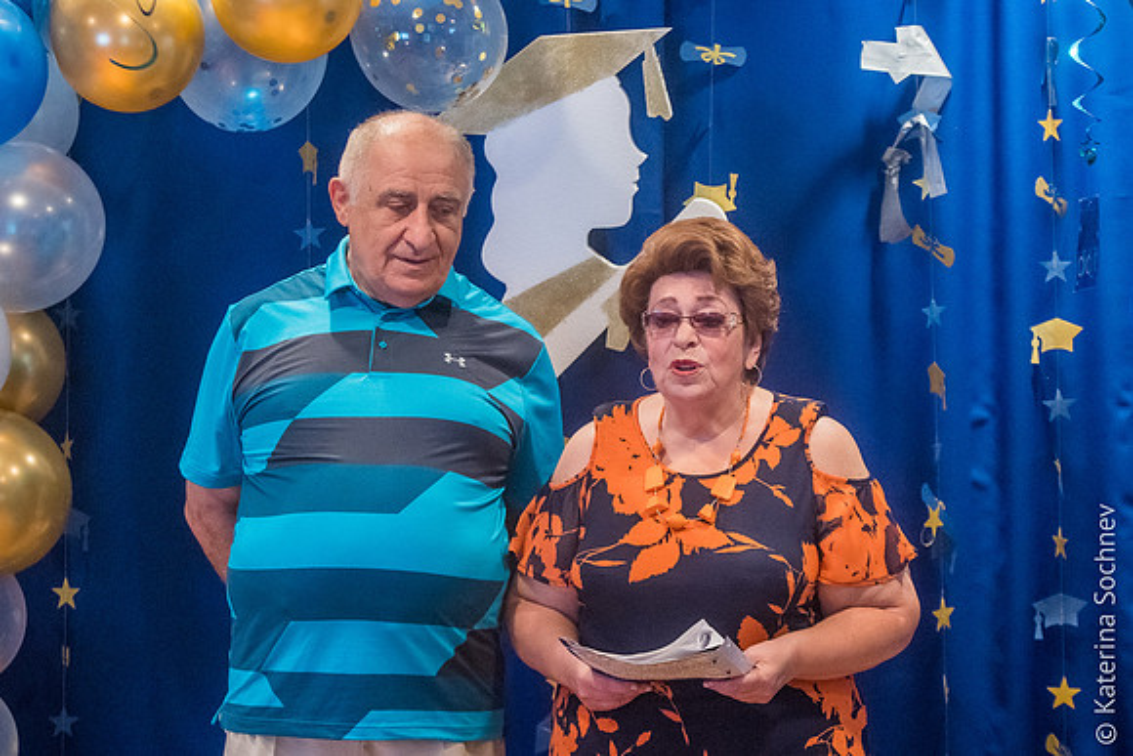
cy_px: 252
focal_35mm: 110
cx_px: 722
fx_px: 3474
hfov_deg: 18.5
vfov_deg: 12.4
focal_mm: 80
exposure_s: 1/160
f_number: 3.5
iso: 3200
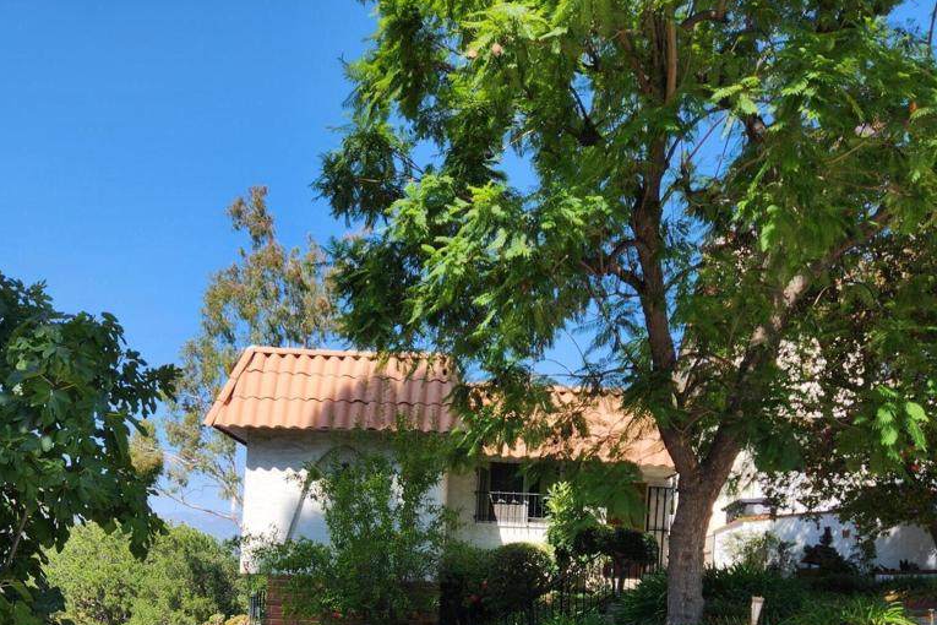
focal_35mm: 32
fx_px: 833
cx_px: 468
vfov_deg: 37.1
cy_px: 618
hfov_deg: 58.7
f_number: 1.8
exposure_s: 1/1019
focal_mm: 5.4
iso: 20
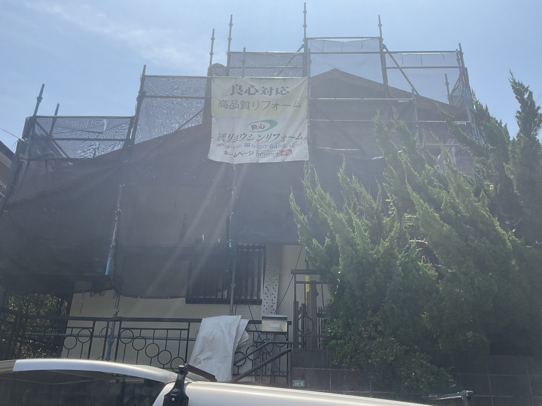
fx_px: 454
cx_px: 271
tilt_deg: +22.8
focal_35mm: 29
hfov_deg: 61.7
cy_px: 203
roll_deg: -3.0
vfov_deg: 48.2
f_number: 1.8
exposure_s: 1/1984
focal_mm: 3
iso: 16
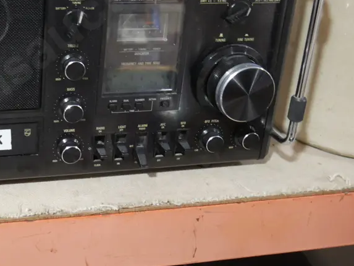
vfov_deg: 28.1
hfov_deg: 36.8
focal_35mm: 50
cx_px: 70
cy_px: 30
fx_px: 511
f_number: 3.5
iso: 1250
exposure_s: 1/60
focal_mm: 14
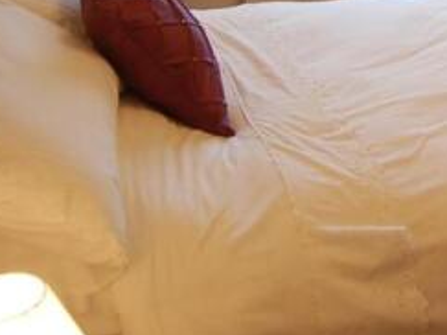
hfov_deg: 25.6
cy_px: -52
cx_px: 502
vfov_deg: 19.9
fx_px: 903
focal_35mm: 70
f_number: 4
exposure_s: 1/60
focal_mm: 18
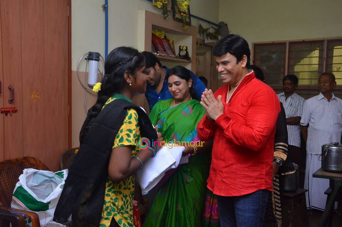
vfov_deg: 31.8
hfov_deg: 46.5
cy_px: 114
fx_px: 398
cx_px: 171
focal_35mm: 42
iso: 1600
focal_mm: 28
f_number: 7.1
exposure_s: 1/160
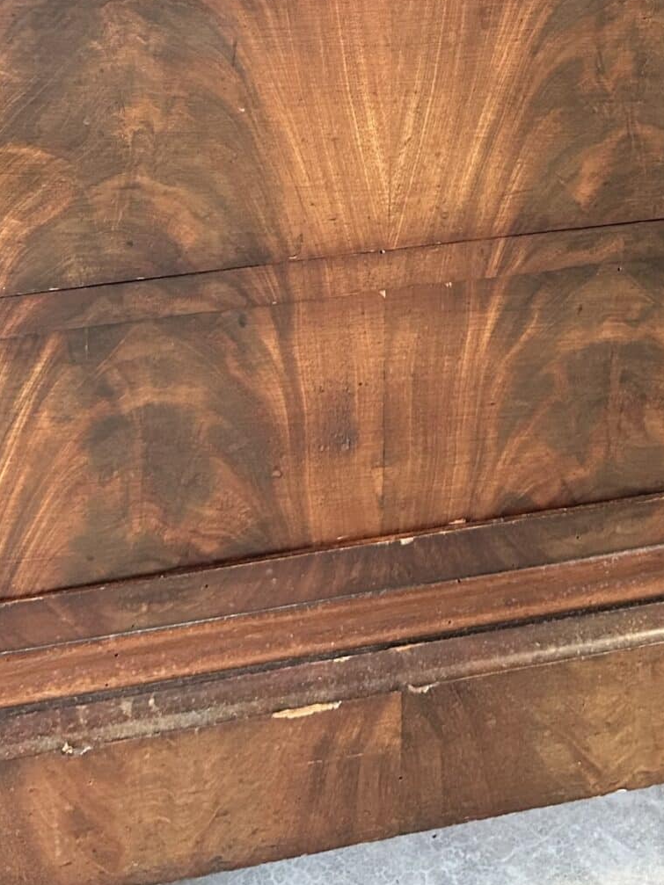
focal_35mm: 61
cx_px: 364
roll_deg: -1.1
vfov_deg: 29.3
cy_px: -34
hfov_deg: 24.0
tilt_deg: -20.0
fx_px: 1560
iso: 800
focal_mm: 6.86
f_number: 1.78
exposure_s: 1/50
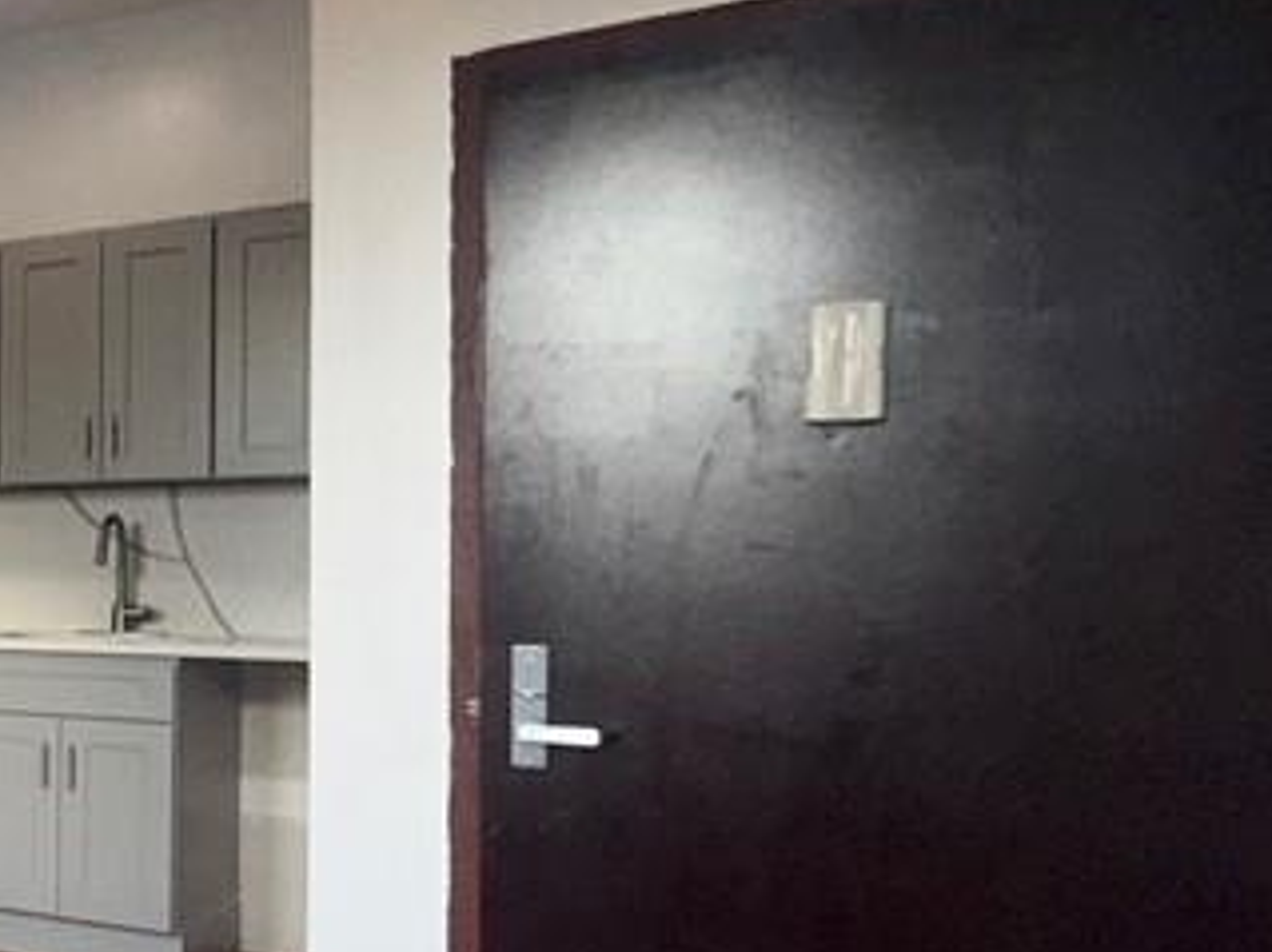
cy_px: 594
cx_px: -674
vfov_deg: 32.0
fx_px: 1653
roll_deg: -0.2
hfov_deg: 27.5
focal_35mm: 45
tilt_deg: -1.3
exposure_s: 1/122
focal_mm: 2.22
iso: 50
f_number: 2.2
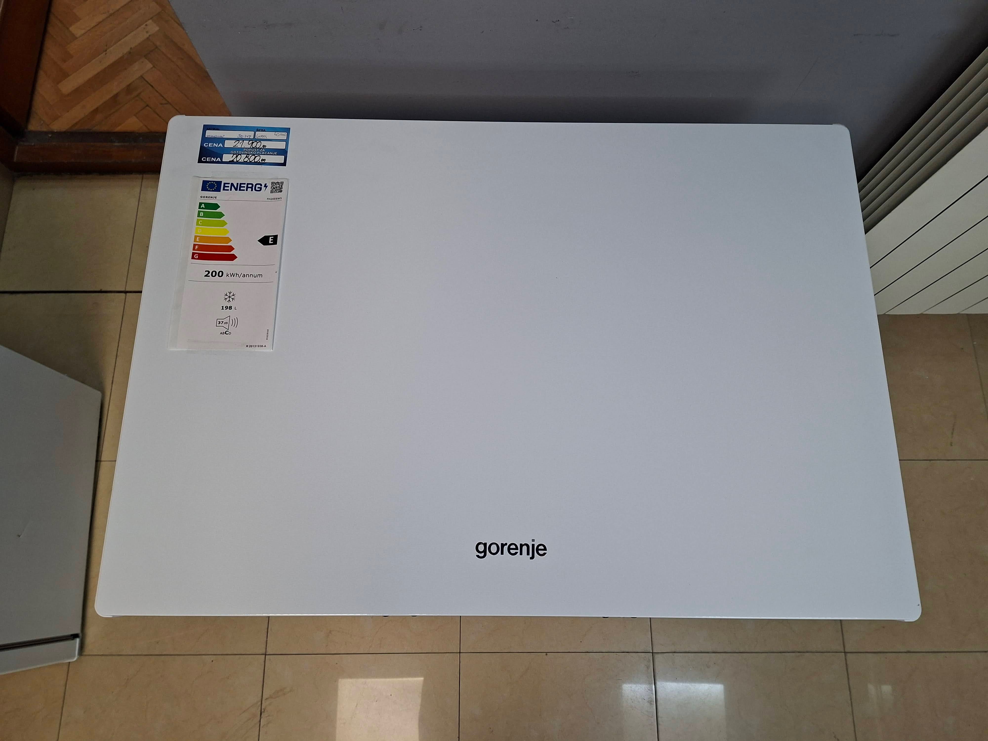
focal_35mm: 23
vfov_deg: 58.9
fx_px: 656
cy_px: 370
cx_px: 494
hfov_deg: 73.9
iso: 200
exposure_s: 1/100
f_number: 1.8
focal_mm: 5.54
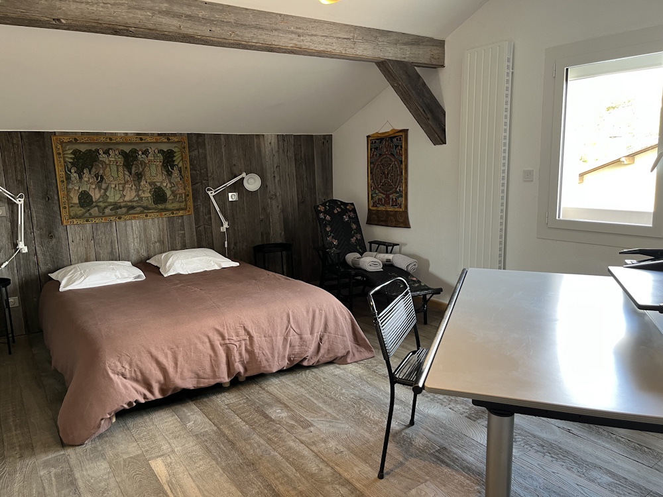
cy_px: 248
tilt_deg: -10.1
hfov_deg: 67.3
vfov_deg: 53.1
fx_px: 498
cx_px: 332
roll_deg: +1.2
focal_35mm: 26
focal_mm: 5.1
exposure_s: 1/50
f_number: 1.6
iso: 125
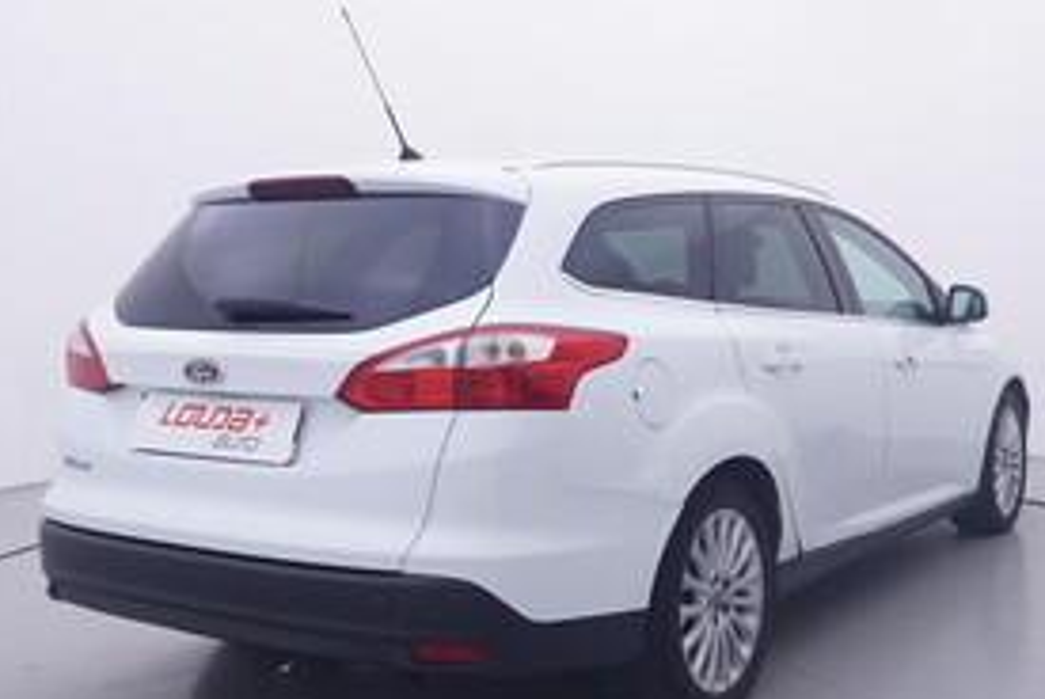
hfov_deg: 43.2
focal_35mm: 45
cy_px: 325
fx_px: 1308
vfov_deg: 29.9
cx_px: 663
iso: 200
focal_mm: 15
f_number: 5
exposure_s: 1/80
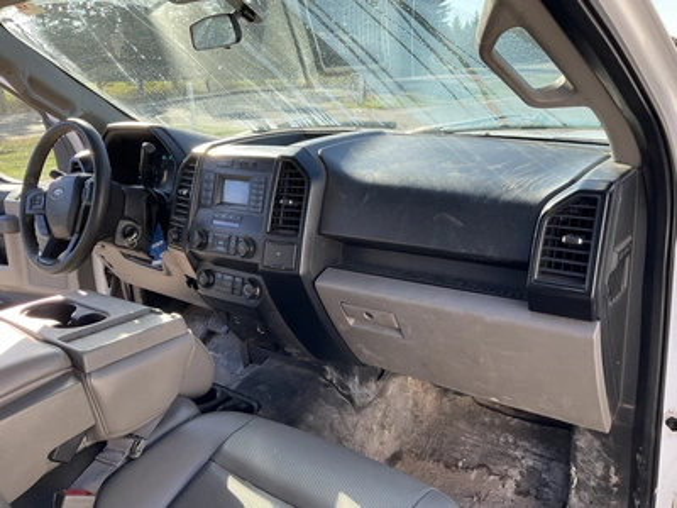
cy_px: 254
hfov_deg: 61.7
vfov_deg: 48.2
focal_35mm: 29
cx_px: 338
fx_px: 567
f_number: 1.8
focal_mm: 3
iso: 25
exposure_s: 1/249
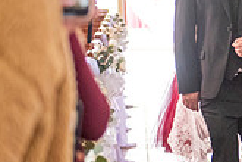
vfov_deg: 7.0
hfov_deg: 10.0
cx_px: 395
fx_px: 1324
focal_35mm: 197
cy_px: 116
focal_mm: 56
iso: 2000
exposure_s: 1/250
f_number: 2.8
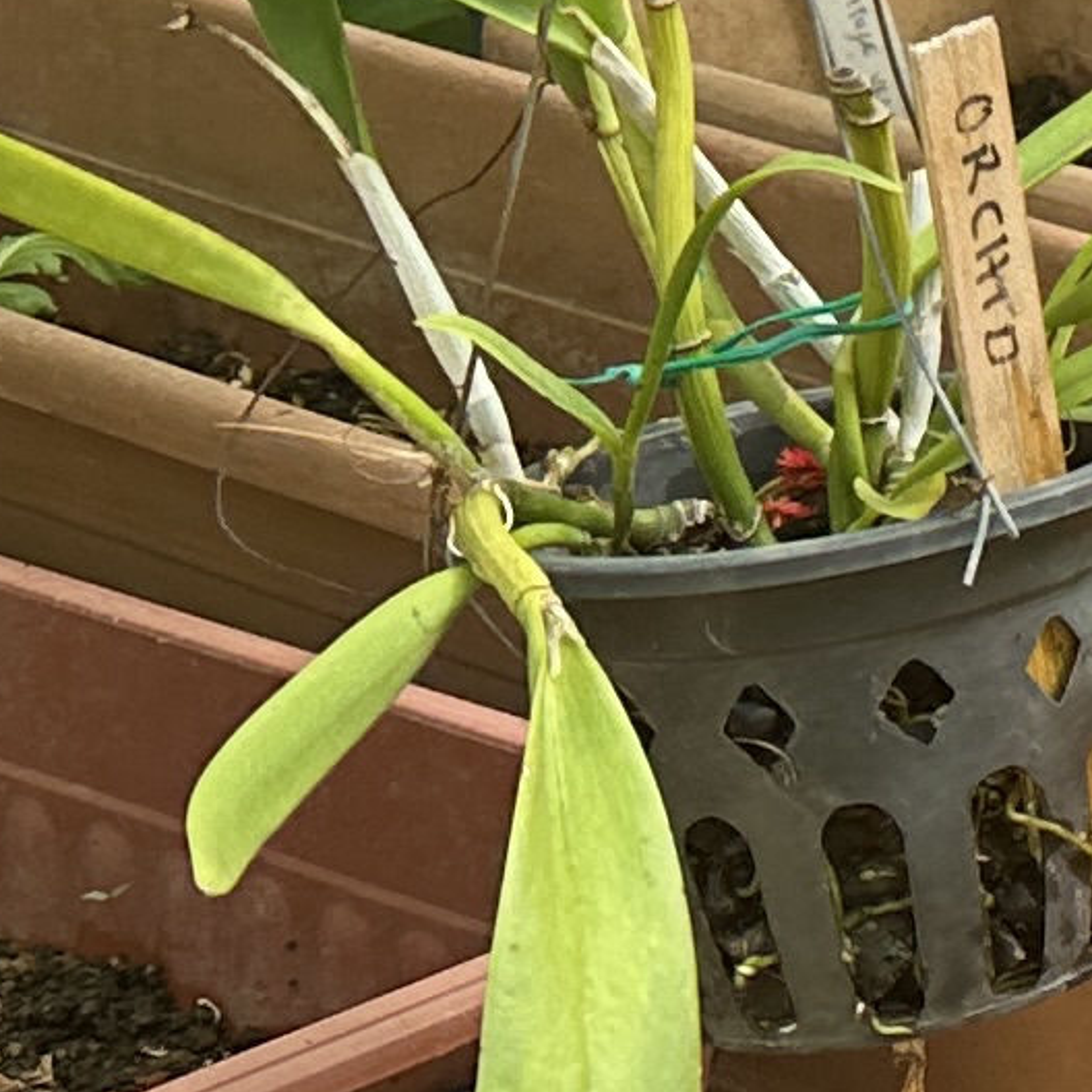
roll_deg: +0.1
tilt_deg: -18.1
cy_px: 153
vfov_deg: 10.7
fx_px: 5782
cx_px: 2980
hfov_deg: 9.2
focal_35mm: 162
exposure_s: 1/177
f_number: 1.78
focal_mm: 6.86
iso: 80
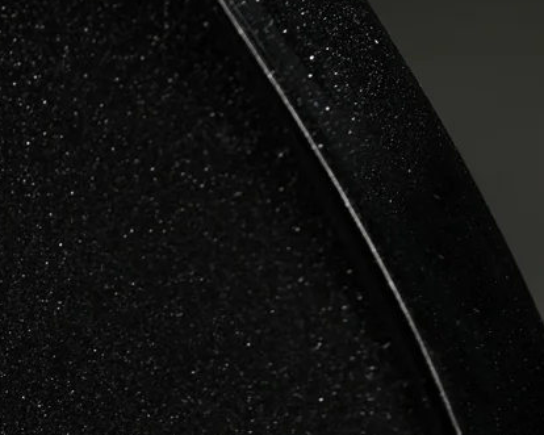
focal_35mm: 1223
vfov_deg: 1.3
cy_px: 605
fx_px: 19686
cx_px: -102
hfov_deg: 1.6
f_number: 7.1
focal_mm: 270
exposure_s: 1/200
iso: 400
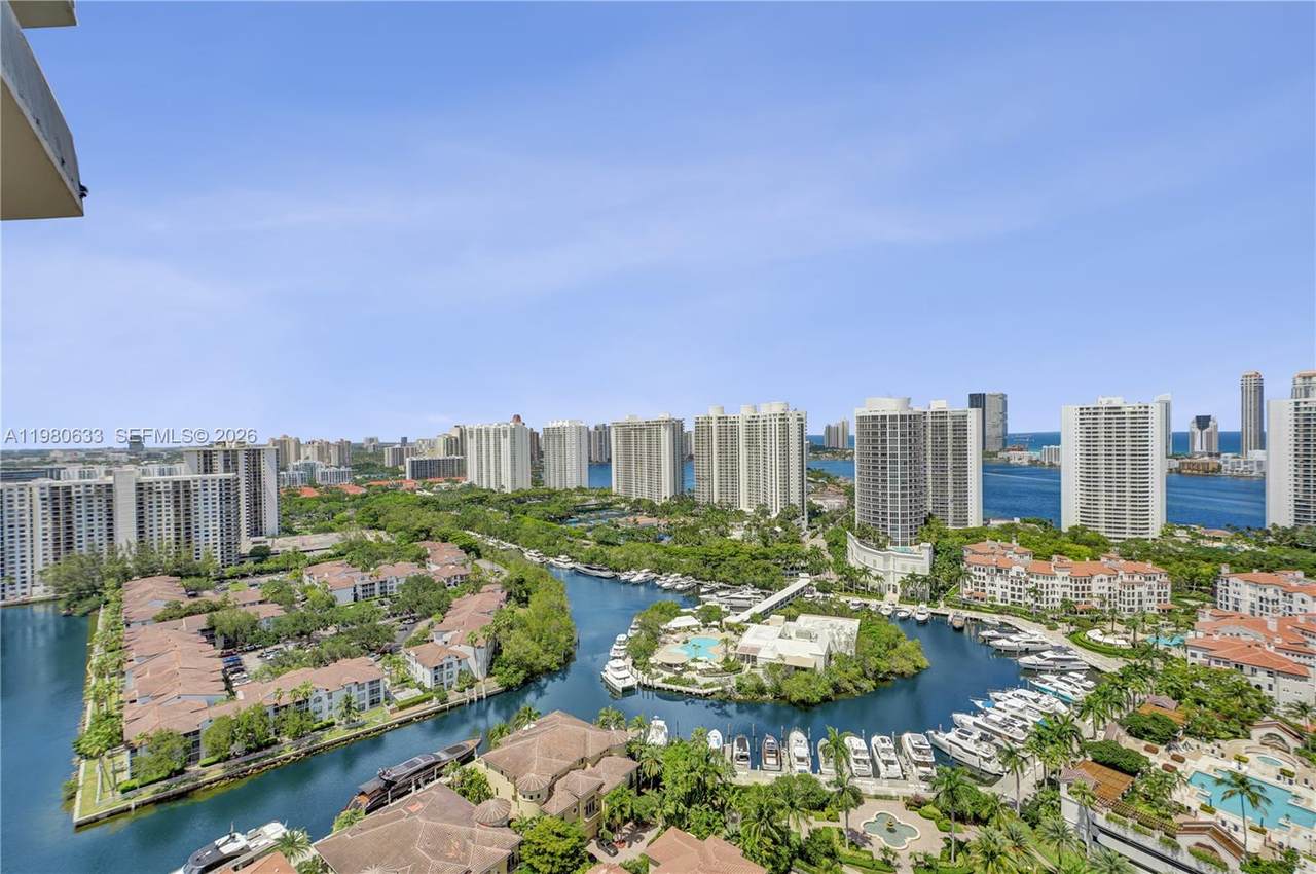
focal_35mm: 16
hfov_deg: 96.8
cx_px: 658
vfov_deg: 73.6
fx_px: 584
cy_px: 437
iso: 100
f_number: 5
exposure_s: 1/500
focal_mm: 16
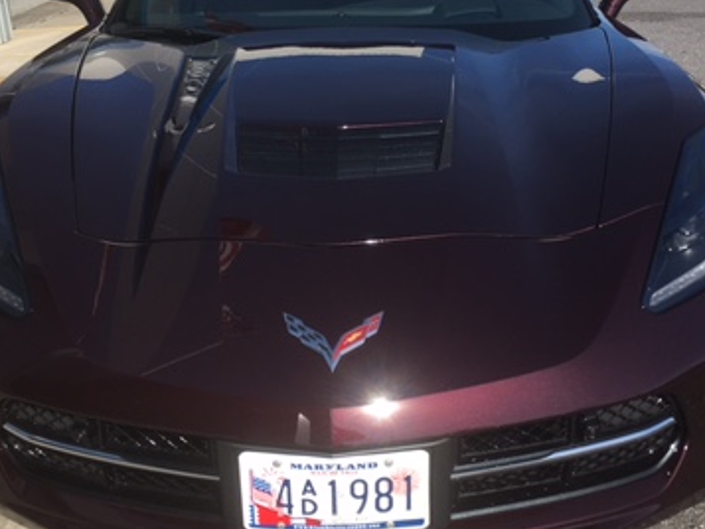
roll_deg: +5.3
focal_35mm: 52
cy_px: 156
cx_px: 357
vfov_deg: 27.8
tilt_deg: -13.5
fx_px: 1059
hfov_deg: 36.8
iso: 25
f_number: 2.2
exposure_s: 1/1425
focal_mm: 4.15
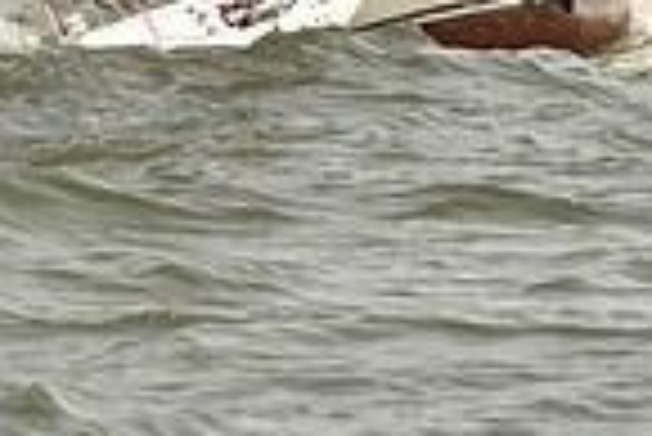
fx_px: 14503
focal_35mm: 800
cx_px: 74
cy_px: -854
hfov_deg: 2.6
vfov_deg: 1.7
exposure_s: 1/1250
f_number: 7.1
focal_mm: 200
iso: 320
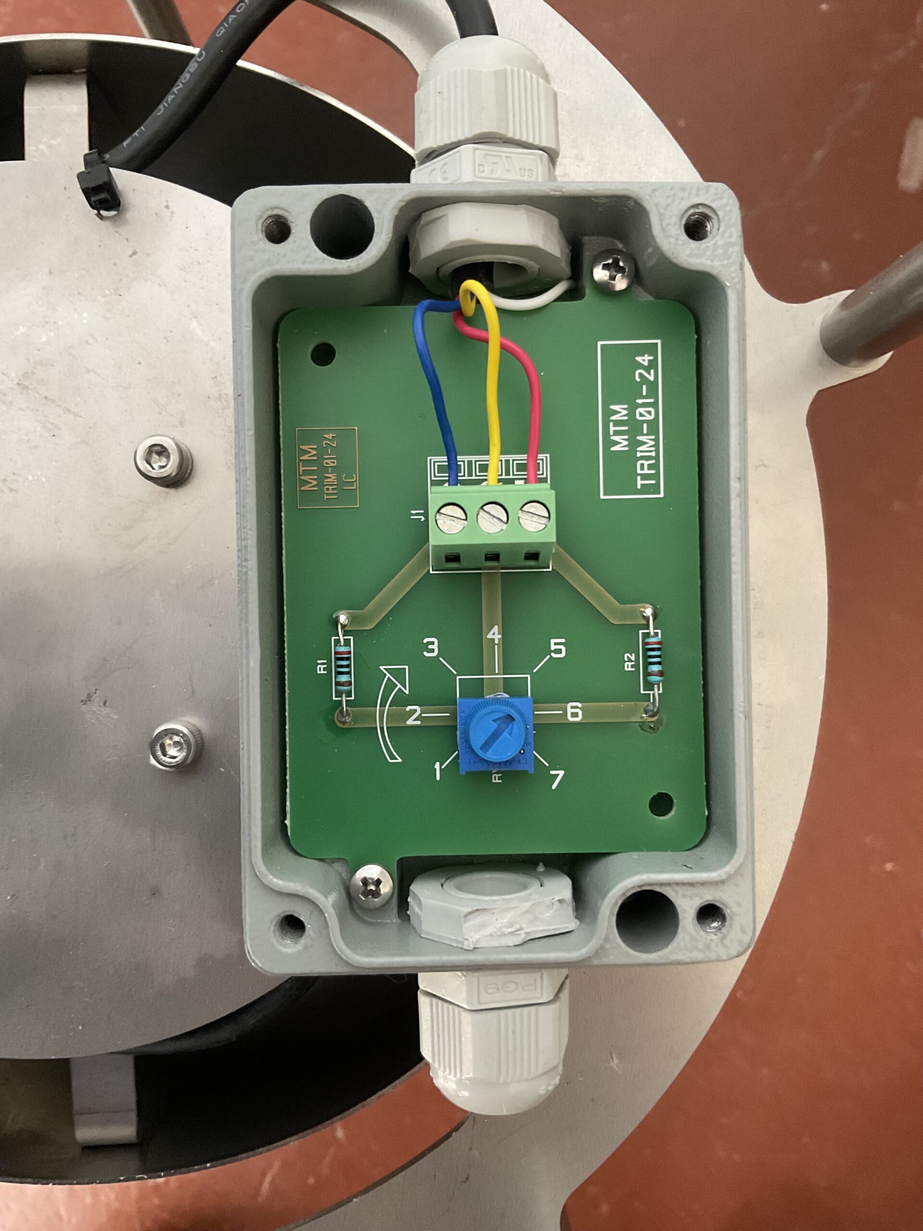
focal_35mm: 29
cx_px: 462
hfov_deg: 48.2
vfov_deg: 61.7
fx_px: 1031
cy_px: 616
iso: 250
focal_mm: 3
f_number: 1.8
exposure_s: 1/60
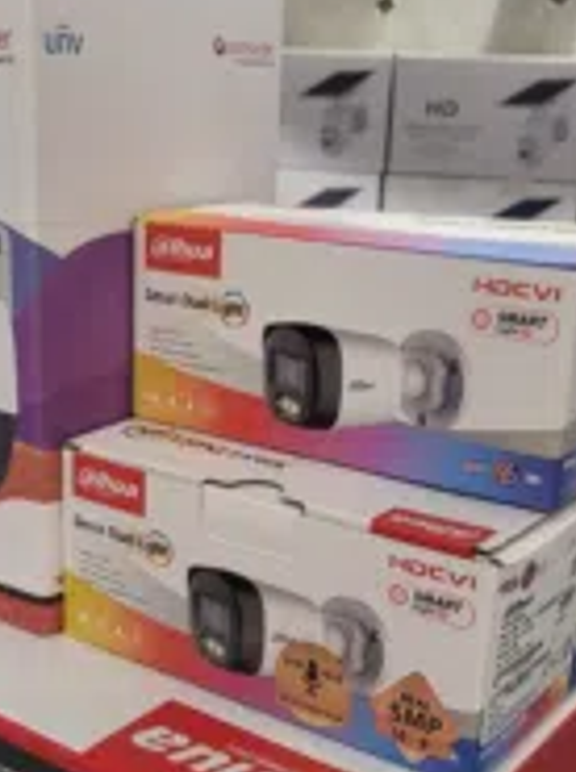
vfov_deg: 36.8
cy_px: 442
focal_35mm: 52
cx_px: 234
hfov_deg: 27.9
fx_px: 1158
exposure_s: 1/100
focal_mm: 5
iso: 80
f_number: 1.8
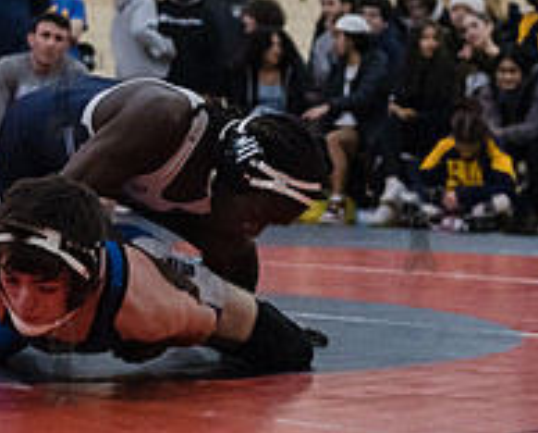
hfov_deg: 12.4
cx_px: 61
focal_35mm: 154
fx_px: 2457
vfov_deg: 10.0
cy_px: 90
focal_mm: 55
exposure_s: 1/400
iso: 8000
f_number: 3.2
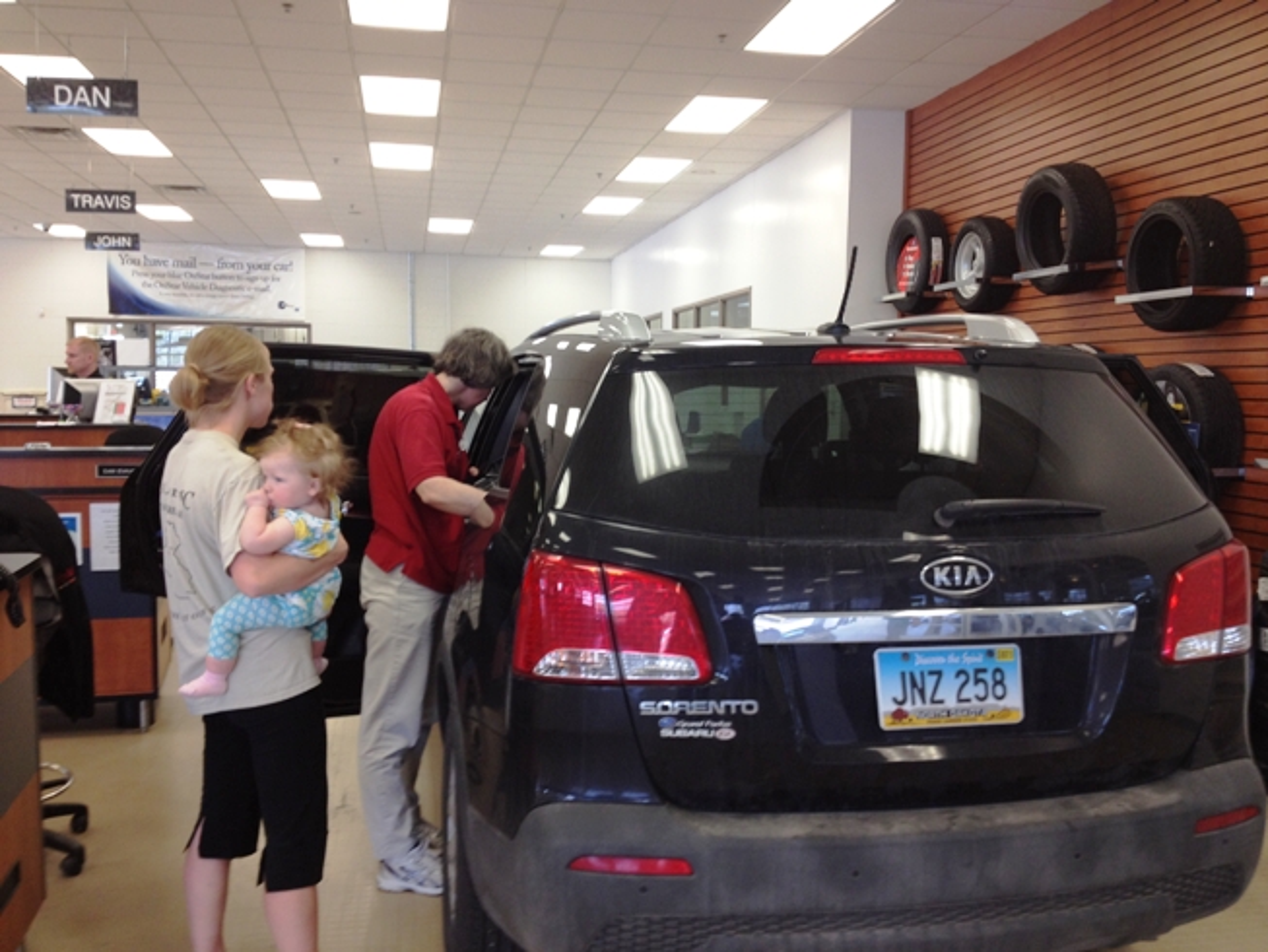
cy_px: 476
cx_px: 634
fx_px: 1282
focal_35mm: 35
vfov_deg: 40.7
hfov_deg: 52.6
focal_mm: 4.28
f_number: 2.4
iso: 80
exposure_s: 1/30
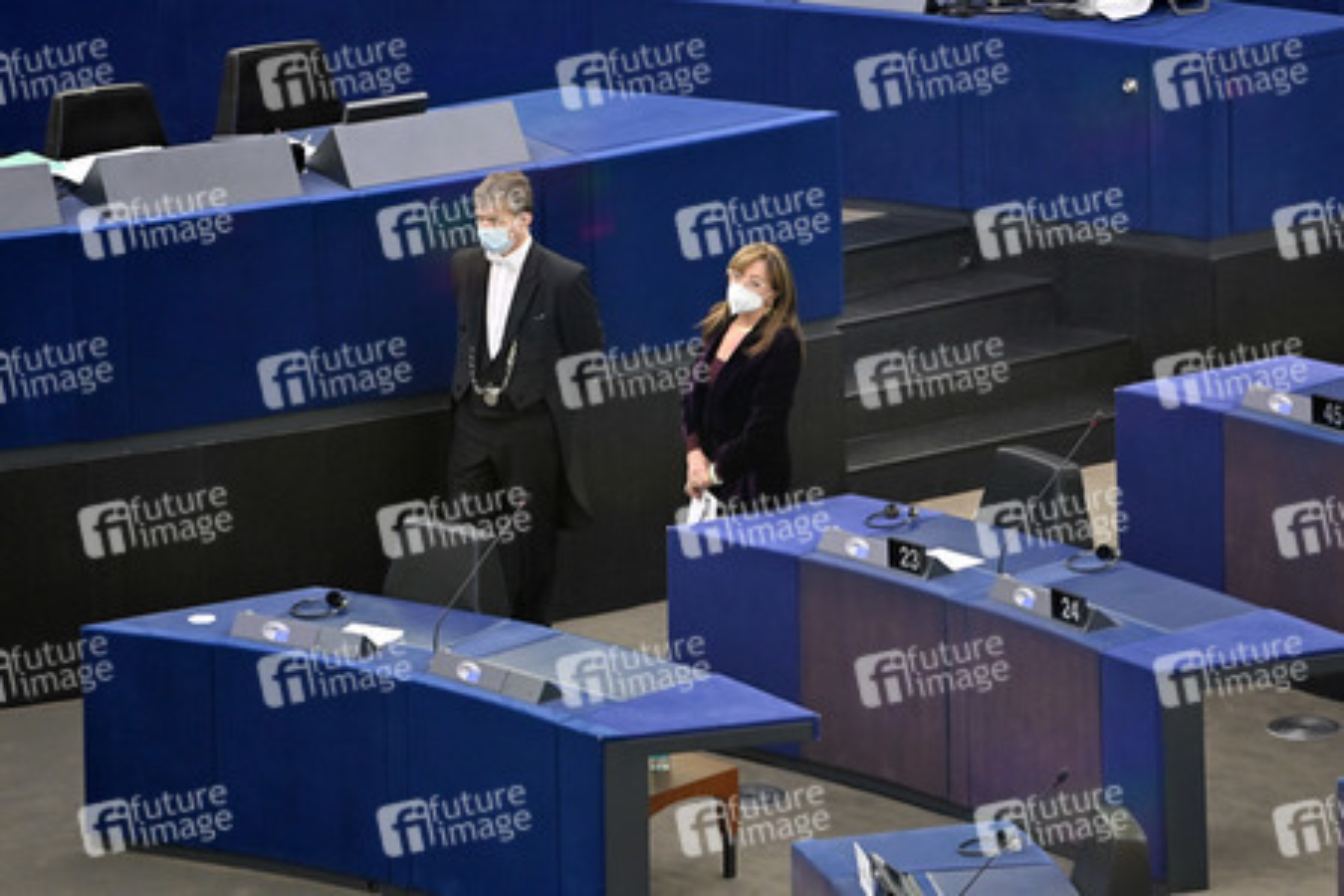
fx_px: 7466
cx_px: 672
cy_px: 448
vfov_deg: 6.9
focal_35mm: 200
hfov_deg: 10.3
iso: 1000
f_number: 2.8
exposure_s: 1/250
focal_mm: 200
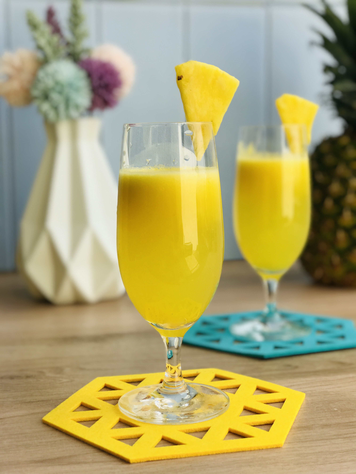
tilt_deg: -7.7
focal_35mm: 57
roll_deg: +1.3
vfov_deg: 33.8
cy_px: 237
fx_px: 782
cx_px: 178
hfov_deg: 25.7
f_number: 2.8
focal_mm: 6.6
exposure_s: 1/255
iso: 20
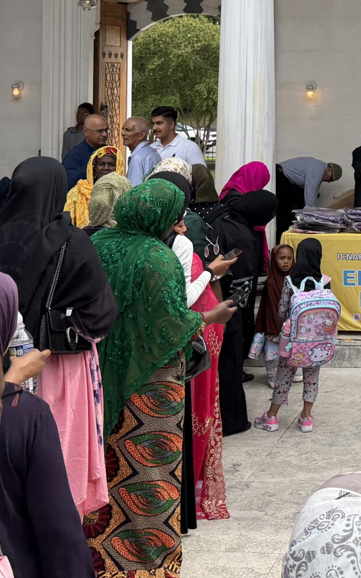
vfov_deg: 29.8
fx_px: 1039
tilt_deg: +1.8
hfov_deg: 18.4
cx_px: 467
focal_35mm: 66
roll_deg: +1.5
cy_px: 62
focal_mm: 6.76
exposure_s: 1/2299
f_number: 1.78
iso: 80
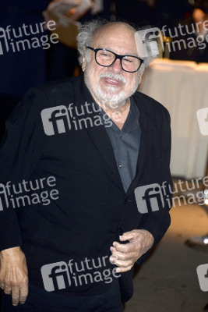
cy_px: 156
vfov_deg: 12.1
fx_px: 1472
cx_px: 104
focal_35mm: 170
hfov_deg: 8.1
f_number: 5.6
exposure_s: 1/250
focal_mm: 170
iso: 800
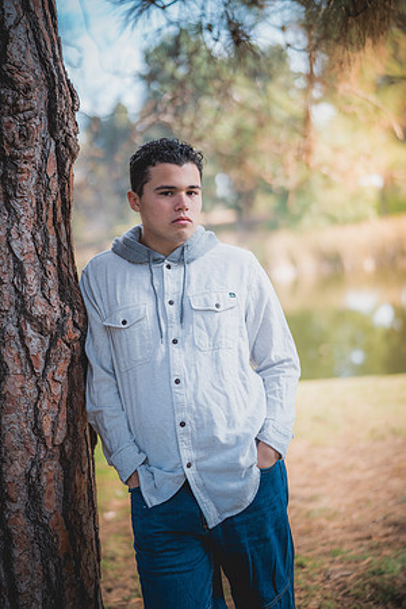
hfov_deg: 27.0
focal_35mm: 50
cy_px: 304
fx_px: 846
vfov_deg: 39.6
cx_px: 203
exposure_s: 1/2000
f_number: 1.4
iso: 250
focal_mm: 50
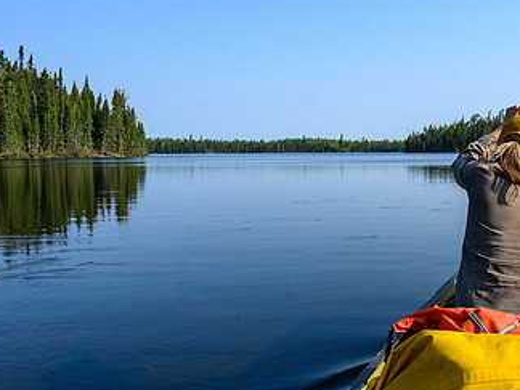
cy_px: 185
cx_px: 366
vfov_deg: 34.3
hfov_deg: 43.8
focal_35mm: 42
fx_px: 631
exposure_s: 1/320
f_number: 8
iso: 100
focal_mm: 24
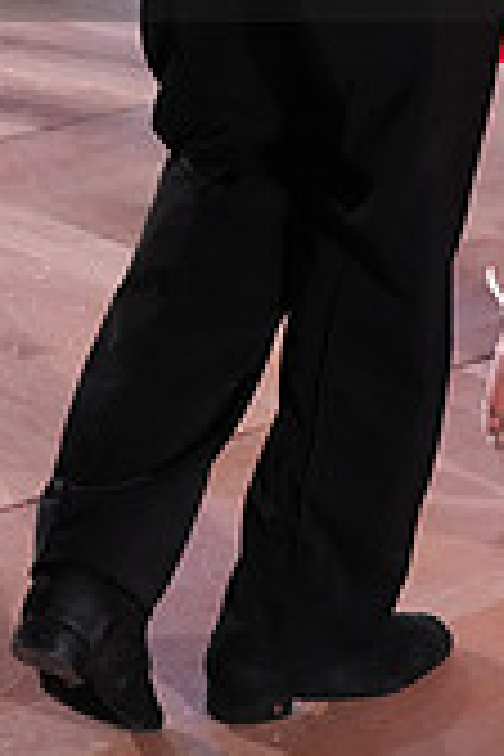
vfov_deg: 11.9
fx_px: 3549
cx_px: 560
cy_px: -126
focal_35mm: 169
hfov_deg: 8.1
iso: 3200
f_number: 4
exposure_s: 1/500
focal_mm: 49
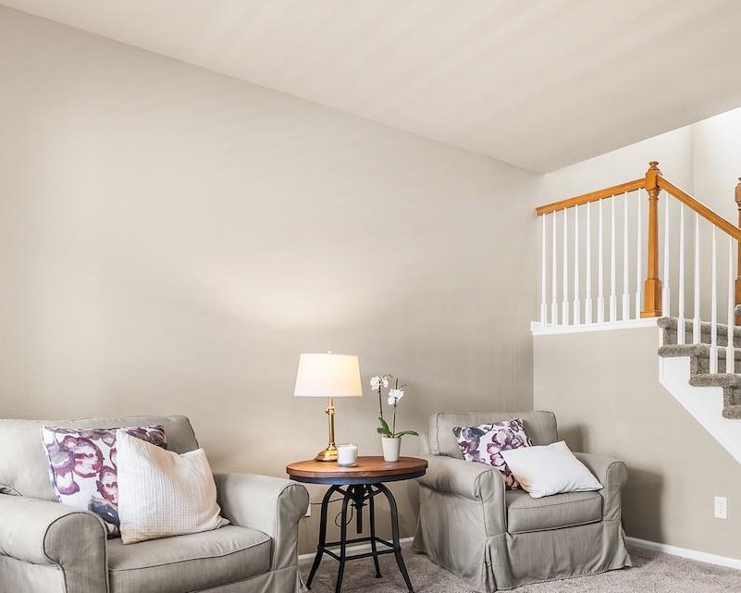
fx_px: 658
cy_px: 407
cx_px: 527
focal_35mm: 30
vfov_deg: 47.5
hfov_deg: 56.7
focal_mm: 16
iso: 200
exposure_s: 1/50
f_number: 8
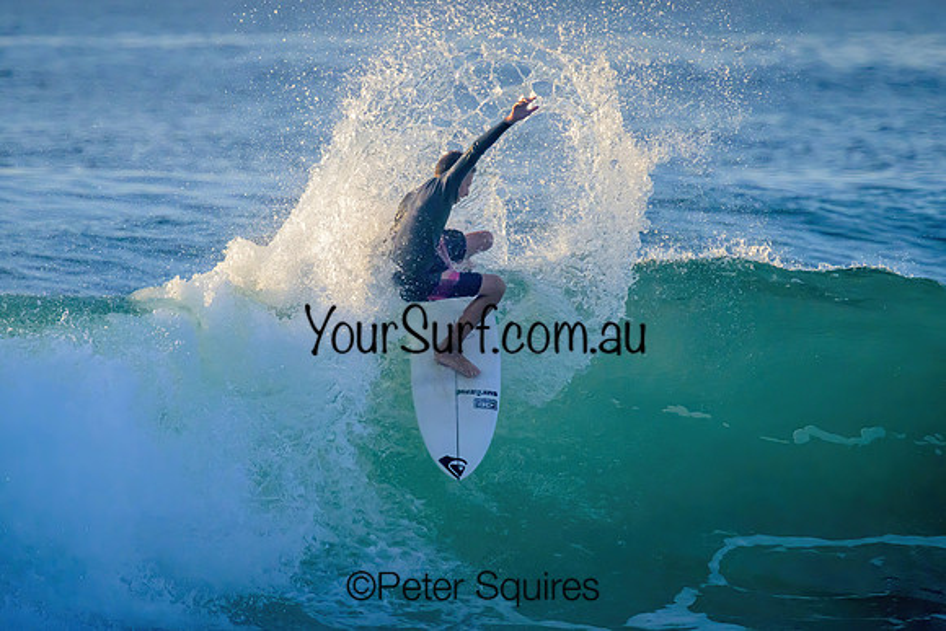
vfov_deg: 1.3
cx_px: 452
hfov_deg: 1.9
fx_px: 28629
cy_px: 266
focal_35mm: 1089
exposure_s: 1/1600
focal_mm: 800
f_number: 11
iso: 2000
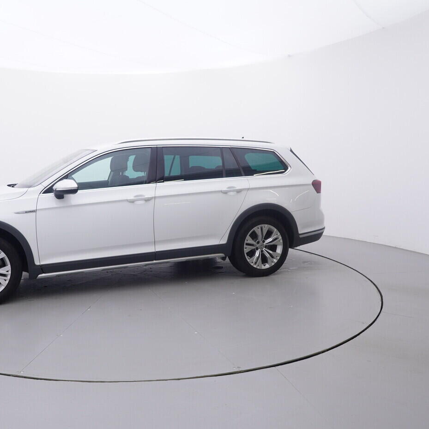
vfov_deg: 54.6
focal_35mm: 30
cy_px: 215
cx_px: 129
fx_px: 416
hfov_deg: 53.1
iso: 200
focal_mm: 15
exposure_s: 1/80
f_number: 5
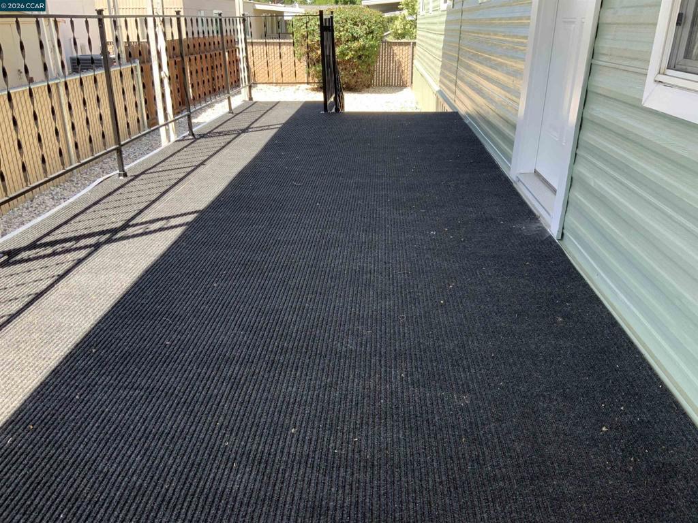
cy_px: 262
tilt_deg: -22.8
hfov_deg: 61.7
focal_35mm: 29
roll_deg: +0.3
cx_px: 349
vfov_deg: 48.2
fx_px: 585
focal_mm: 3
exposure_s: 1/193
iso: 16
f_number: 1.8
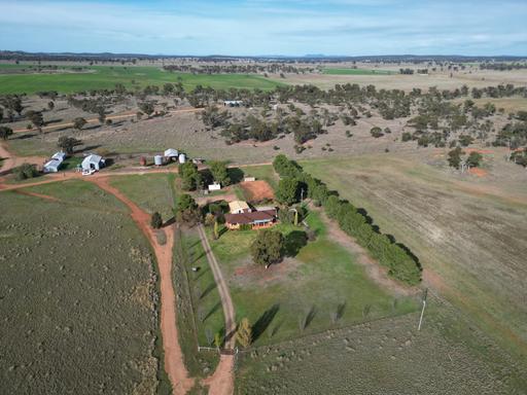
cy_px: 198
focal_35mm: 24
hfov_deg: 71.6
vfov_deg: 56.8
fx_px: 365
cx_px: 264
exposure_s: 1/2500
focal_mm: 6.72
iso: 110
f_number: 1.7
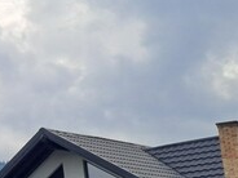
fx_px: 956
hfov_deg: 12.9
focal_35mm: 139
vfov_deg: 10.6
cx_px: -193
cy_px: 137
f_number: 1.8
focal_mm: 4.65
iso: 32
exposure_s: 1/618
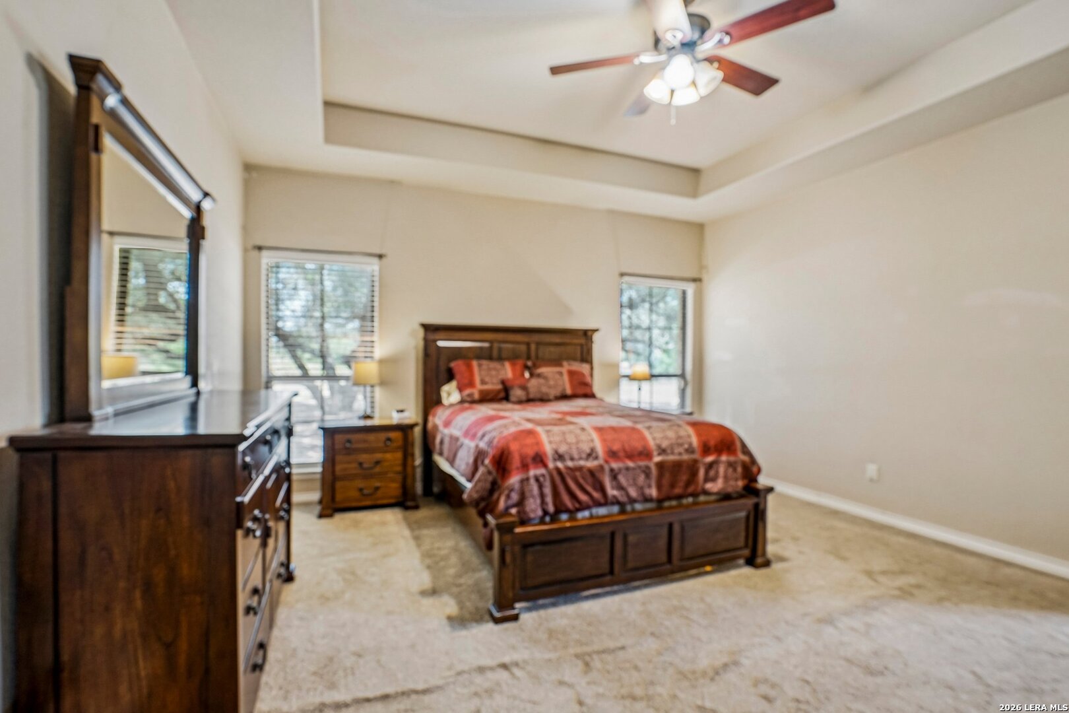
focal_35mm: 16
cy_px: 356
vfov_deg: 73.7
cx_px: 534
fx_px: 475
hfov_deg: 96.7
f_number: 8
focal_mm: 16
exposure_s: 1/13
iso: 400
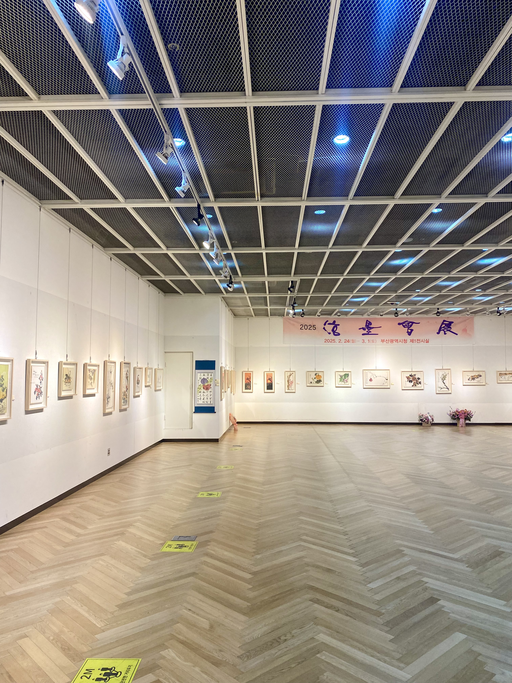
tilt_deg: +3.9
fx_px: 513
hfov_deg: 53.1
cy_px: 342
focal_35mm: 26
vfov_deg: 67.3
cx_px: 256
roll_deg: -0.1
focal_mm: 4.25
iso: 125
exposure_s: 1/120
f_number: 1.8
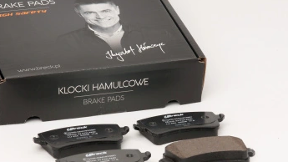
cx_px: 161
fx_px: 1252
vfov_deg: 7.4
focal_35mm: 164
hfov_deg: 13.1
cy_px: 111
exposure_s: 1/200
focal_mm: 60
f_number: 11
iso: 100
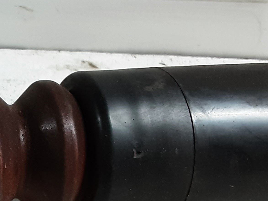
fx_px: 581
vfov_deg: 19.5
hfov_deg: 23.2
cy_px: 143
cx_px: -76
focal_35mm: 75
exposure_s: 1/25
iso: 160
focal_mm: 2.91
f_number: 1.9
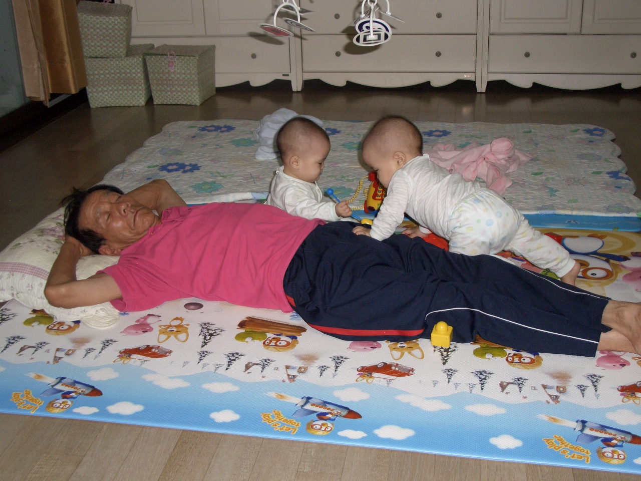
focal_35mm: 43
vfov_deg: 33.6
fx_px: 796
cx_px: 320
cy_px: 240
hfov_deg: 43.9
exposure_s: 1/60
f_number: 3
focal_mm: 9.2
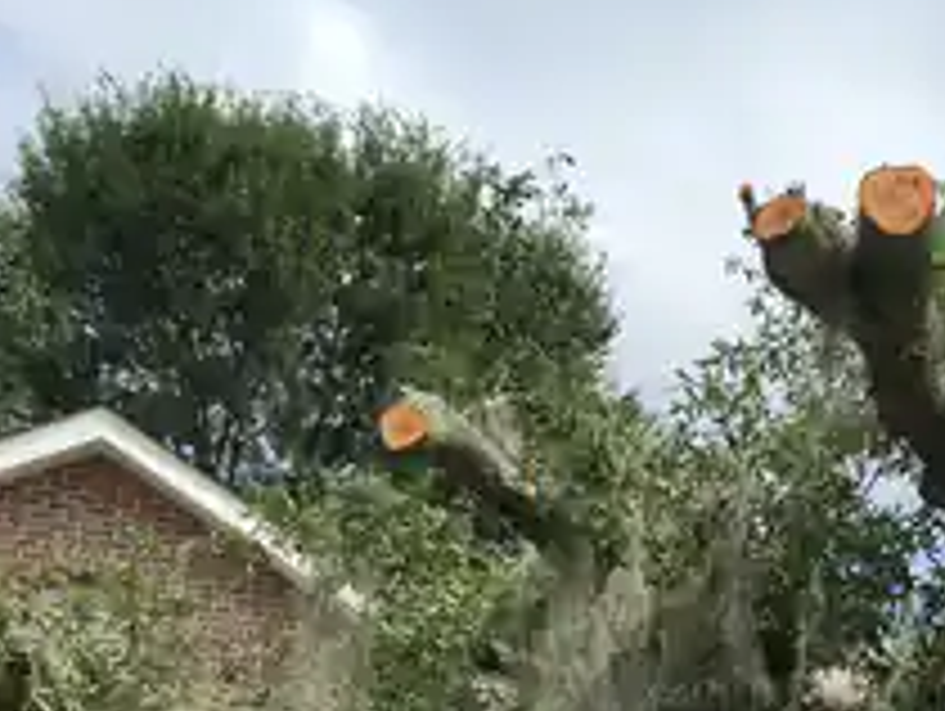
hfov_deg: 25.5
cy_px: 772
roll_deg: -3.8
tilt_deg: +8.0
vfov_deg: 20.4
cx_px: 1102
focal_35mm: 69
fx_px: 1886
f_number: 2.2
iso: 25
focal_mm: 4.15
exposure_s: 1/1166
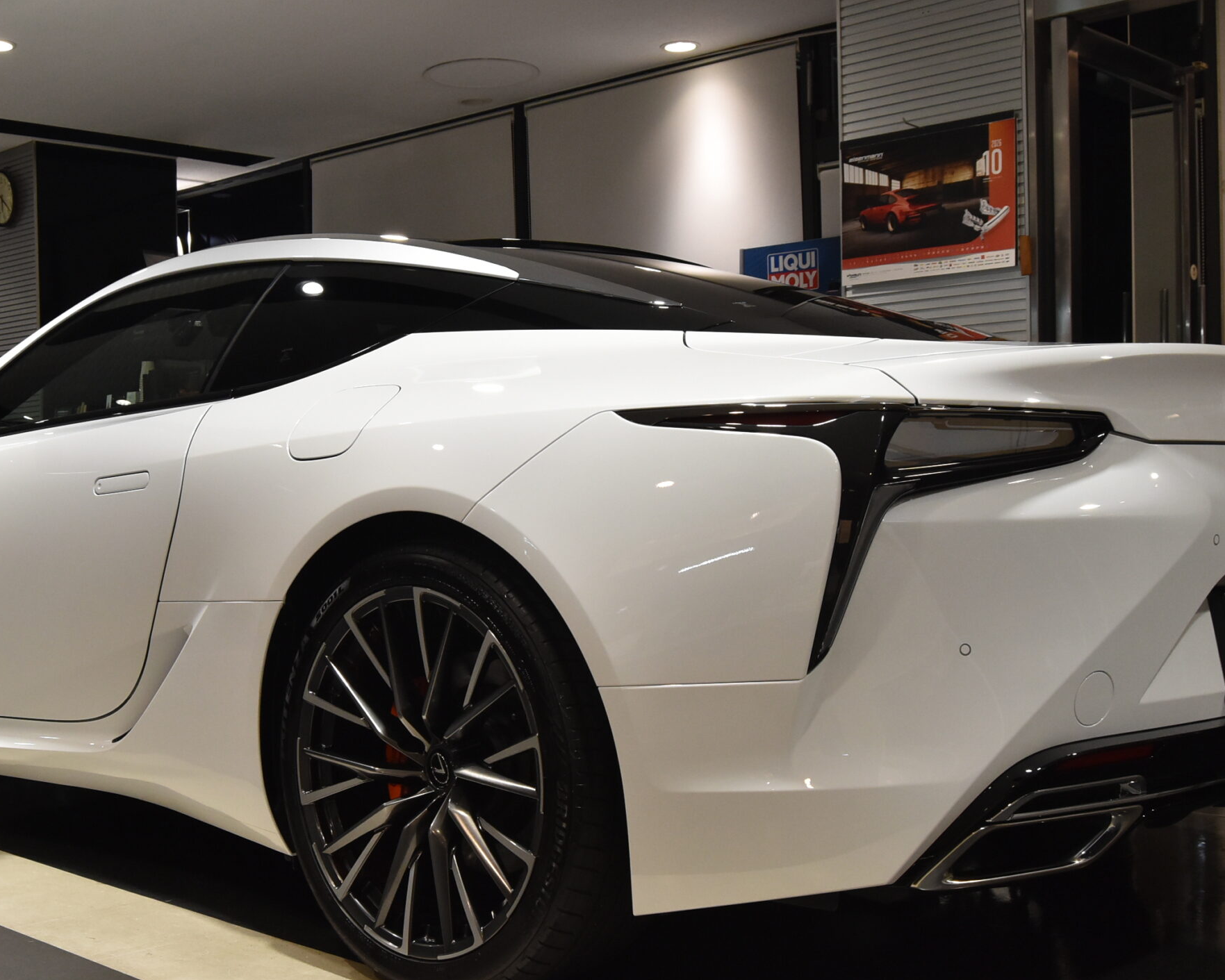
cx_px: 514
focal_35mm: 45
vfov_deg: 33.4
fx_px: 1632
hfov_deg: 41.0
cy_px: 566
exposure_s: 1/30
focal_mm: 22
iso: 1250
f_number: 8
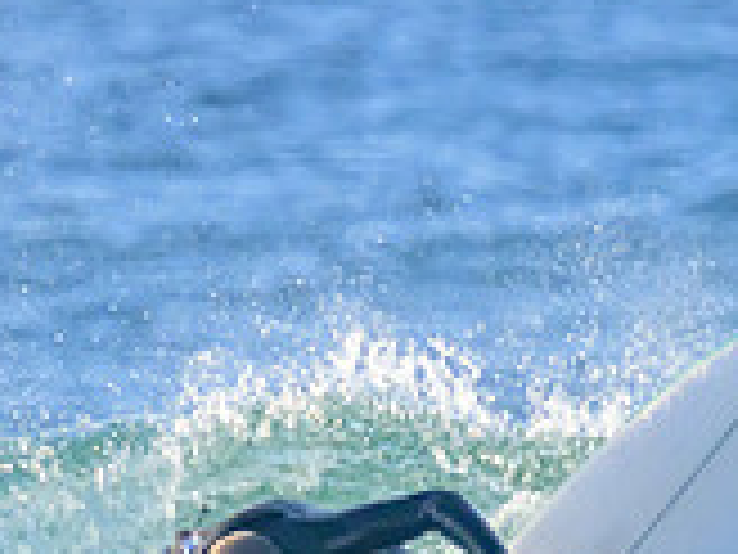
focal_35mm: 2611
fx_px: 55666
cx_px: 468
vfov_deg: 0.6
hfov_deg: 0.8
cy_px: 615
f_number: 11
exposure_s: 1/2000
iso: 2800
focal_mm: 700
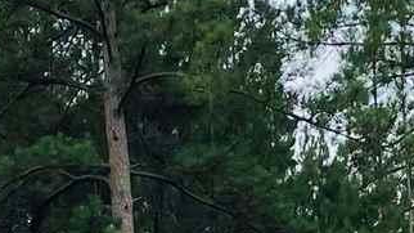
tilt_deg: +15.9
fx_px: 1976
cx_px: 172
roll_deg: +3.0
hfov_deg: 12.0
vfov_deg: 6.7
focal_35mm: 180
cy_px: 257
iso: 32
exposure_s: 1/1916
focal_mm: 4.2
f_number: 1.6
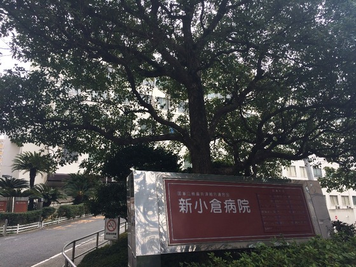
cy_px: 134
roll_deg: +3.2
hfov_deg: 61.7
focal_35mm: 29
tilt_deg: +15.9
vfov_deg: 48.2
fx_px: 298
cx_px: 178
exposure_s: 1/526
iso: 32
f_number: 2.2
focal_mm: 4.15
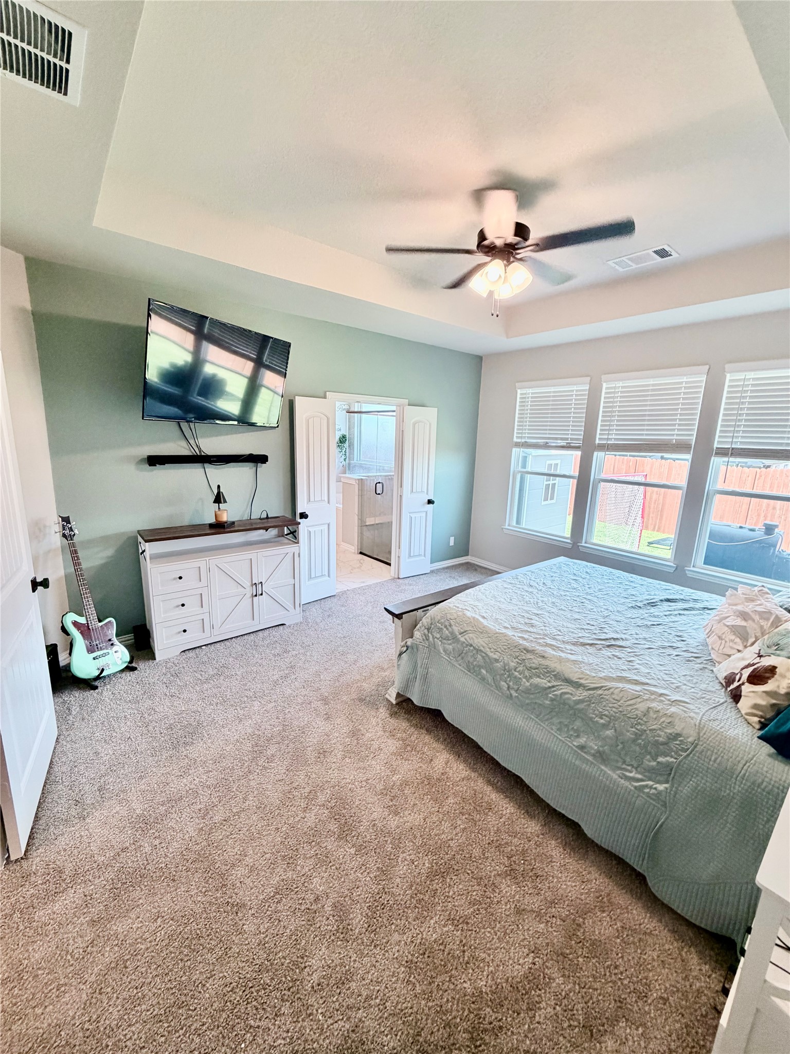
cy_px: 527
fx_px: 426
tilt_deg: -12.5
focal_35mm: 14
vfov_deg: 102.1
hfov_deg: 85.7
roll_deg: -1.5
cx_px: 395
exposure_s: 1/120
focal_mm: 2.22
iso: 250
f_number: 2.2
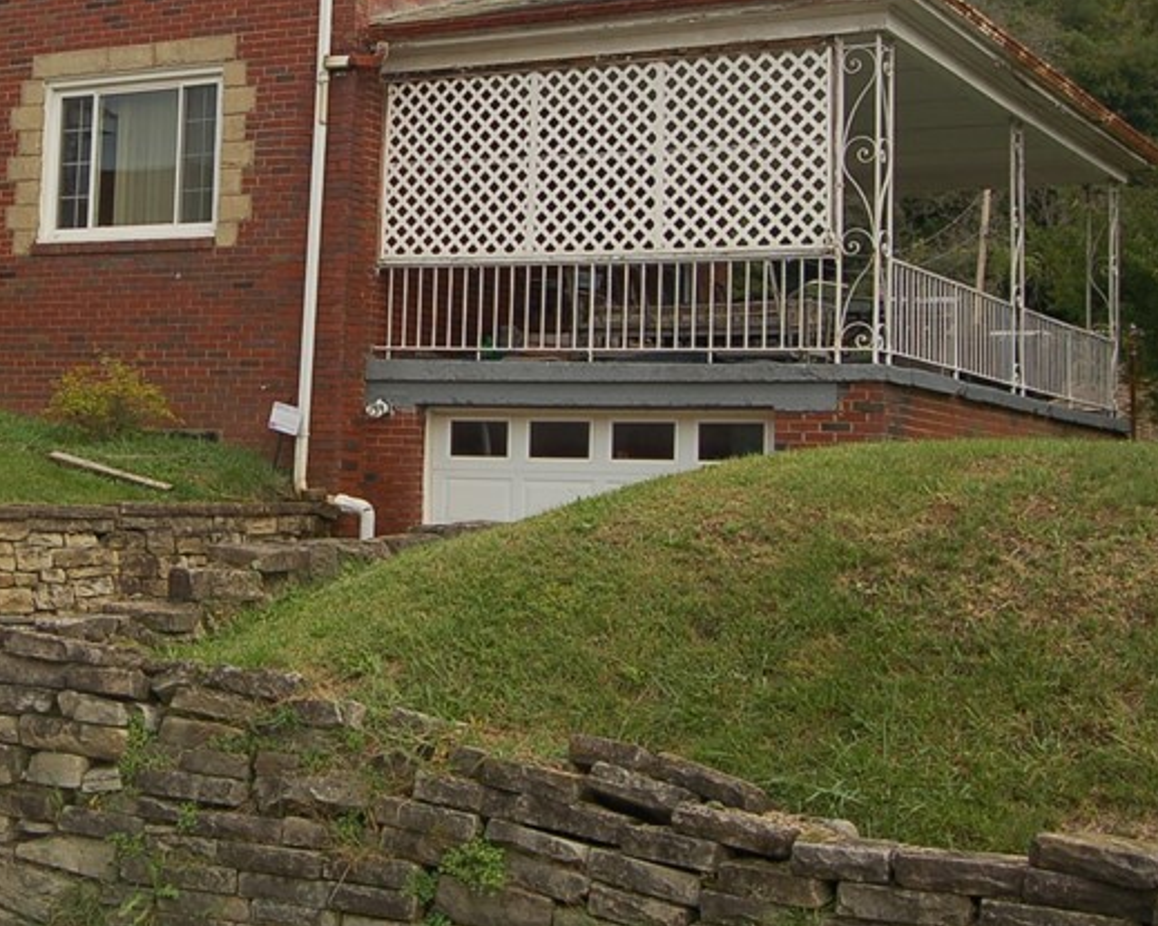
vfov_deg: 25.3
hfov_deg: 31.0
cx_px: 206
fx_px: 2022
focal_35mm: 59
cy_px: 167
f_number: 8
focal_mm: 20
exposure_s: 1/250
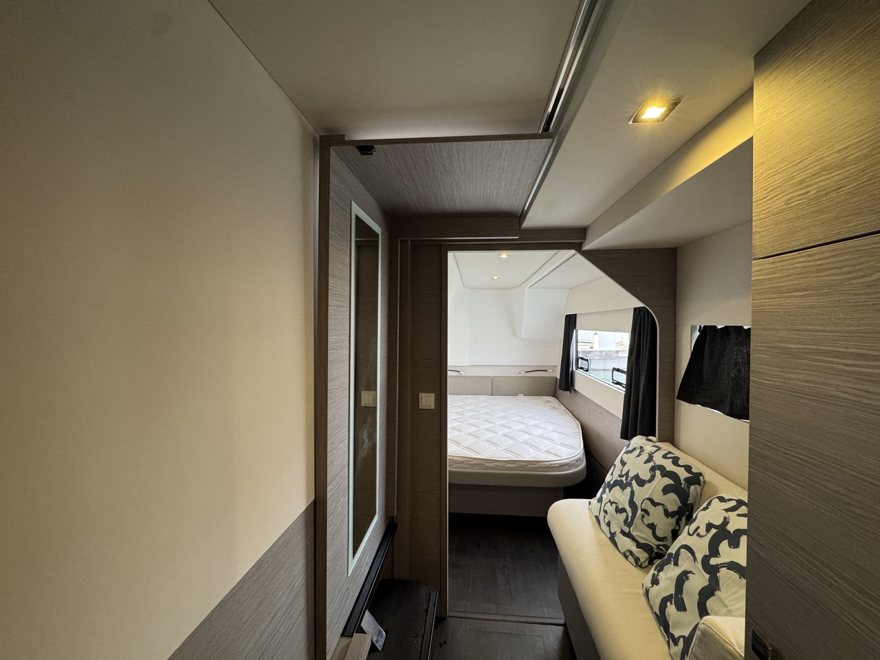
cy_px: 330
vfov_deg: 85.7
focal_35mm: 14
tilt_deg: -1.5
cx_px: 440
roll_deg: +0.2
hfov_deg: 102.1
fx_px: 356
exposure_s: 1/86
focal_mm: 2.22
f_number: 2.2
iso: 320
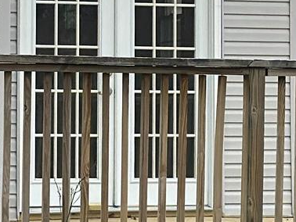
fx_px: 2225
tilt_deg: +2.2
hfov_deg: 7.6
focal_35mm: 260
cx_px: 91
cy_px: 41
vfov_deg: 5.7
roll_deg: +0.0
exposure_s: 1/3367
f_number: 1.78
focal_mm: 6.86
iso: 100
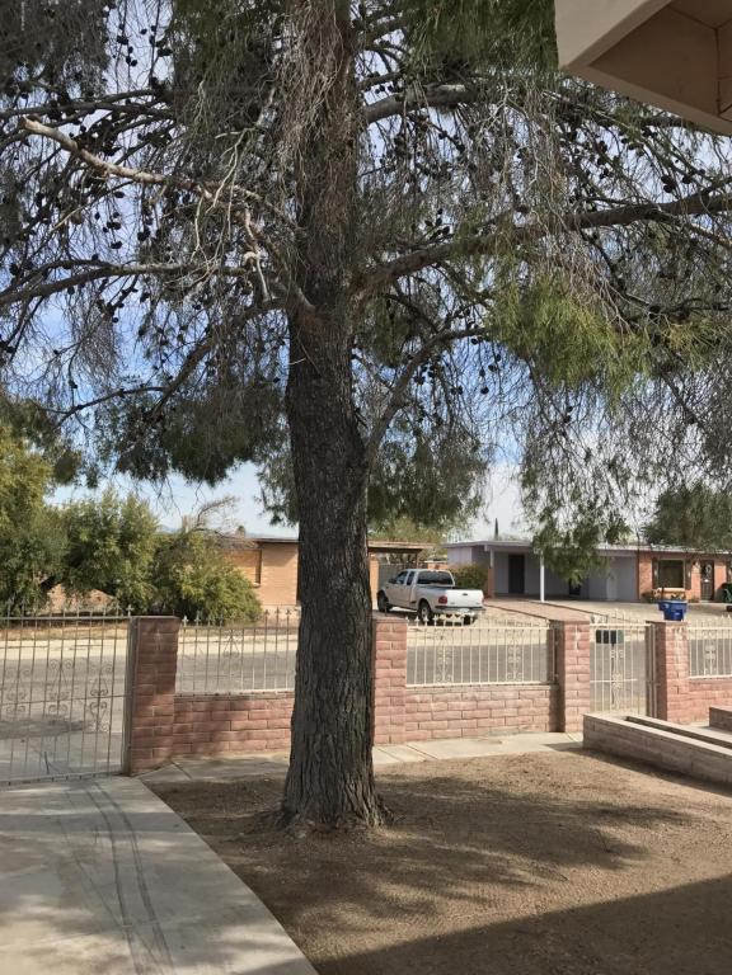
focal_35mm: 28
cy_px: 488
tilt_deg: +6.6
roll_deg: -1.3
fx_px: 789
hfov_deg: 49.7
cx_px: 366
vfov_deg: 63.4
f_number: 1.8
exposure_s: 1/1429
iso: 20
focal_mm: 3.99
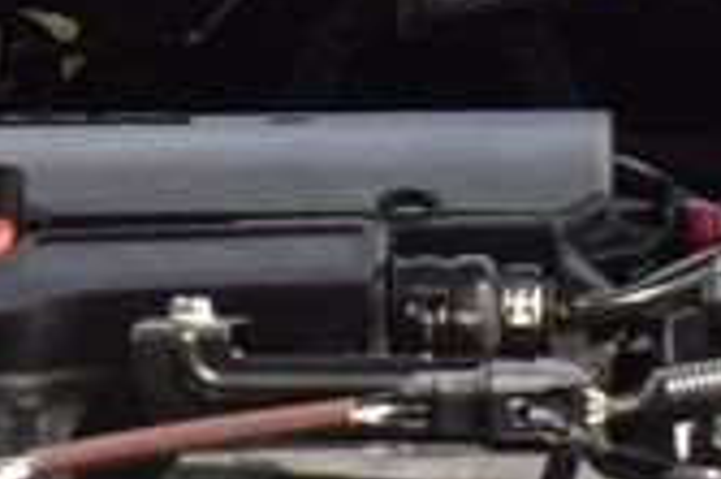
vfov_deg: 4.6
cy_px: -104
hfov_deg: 7.0
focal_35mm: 295
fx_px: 5902
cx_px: 432
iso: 400
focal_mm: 32
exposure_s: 1/160
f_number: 10
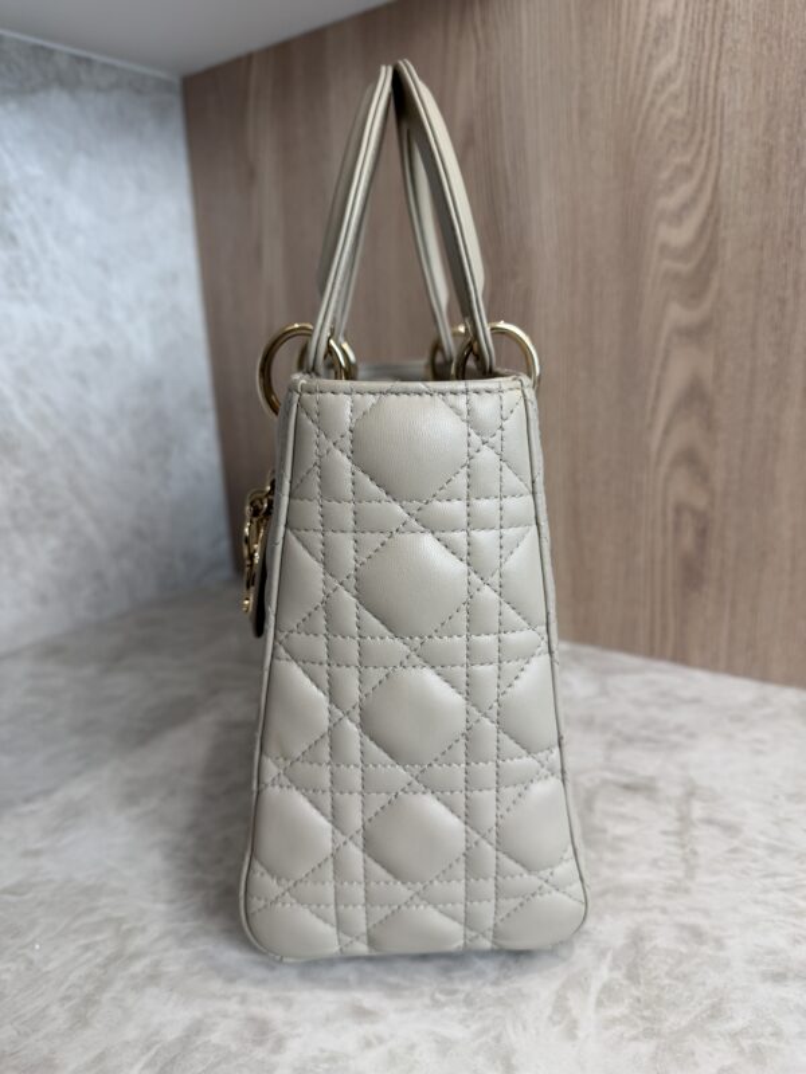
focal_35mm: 24
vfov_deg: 71.6
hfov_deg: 56.8
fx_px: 745
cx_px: 403
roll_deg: +2.4
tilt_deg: -14.5
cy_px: 537
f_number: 1.78
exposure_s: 1/120
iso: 80
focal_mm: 6.76
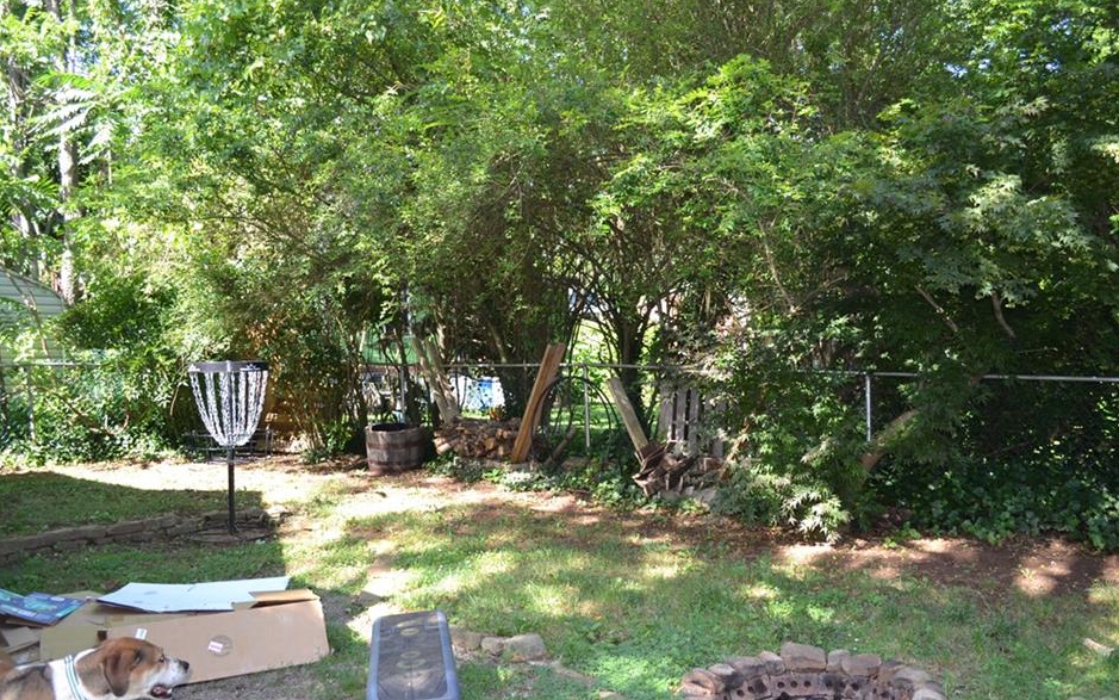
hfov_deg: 62.9
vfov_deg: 41.8
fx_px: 915
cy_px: 365
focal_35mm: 30
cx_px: 571
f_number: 4
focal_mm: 18
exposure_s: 1/125
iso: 220
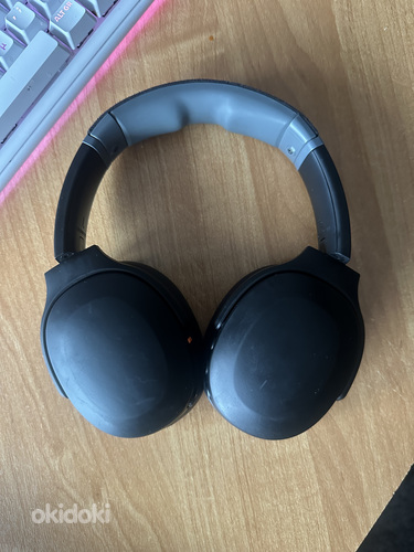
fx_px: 383
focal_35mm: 24
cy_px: 276
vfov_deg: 71.6
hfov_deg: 56.8
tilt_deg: -87.6
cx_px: 207
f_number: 1.78
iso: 1000
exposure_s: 1/58
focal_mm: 6.86
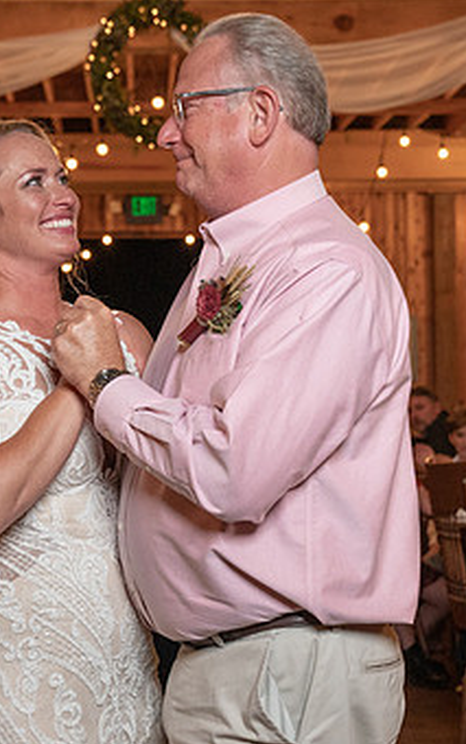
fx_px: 1745
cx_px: 232
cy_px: 416
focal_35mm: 86
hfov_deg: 15.2
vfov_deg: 24.1
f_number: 4
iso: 2000
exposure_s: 1/200
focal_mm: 43
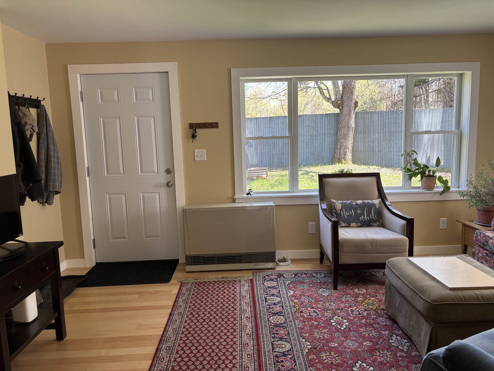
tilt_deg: -7.5
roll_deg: +2.0
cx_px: 247
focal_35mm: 26
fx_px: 371
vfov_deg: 53.1
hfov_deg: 67.3
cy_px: 186
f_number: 1.6
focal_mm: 5.96
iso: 64
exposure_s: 1/121
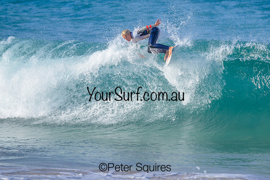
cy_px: 61
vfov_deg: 1.3
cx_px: 185
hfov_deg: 1.9
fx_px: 8240
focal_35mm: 1098
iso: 360
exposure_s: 1/2000
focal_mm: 800
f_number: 6.3
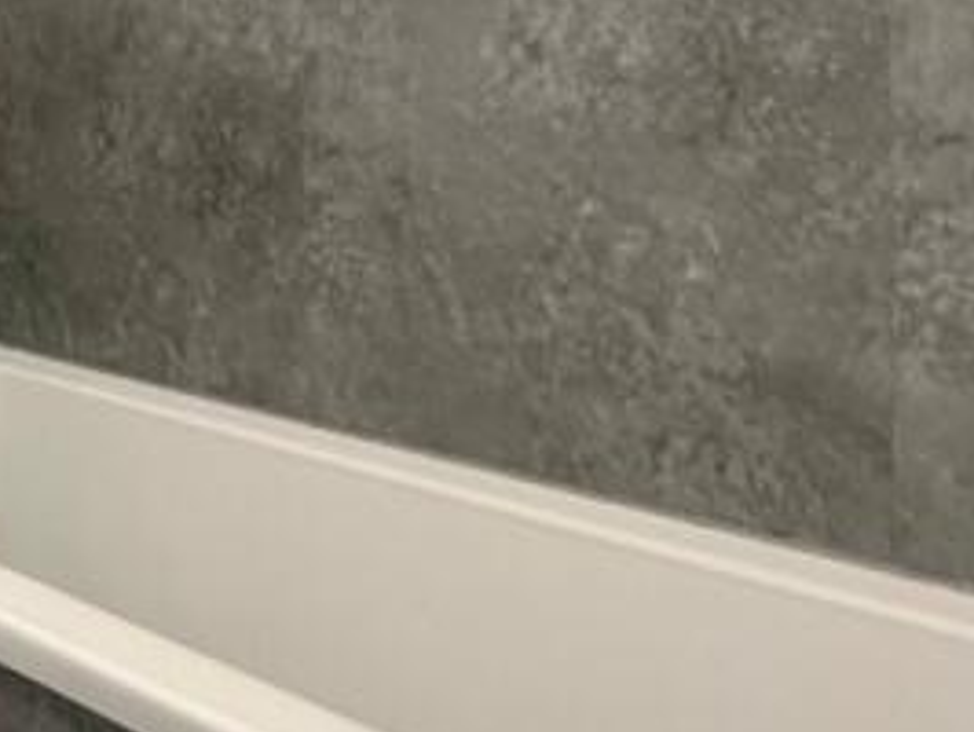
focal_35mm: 50
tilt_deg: -0.4
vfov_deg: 27.8
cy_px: 44
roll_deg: +1.3
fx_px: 1408
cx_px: -282
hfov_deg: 30.4
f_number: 1.8
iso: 250
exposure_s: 1/82
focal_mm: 1.57
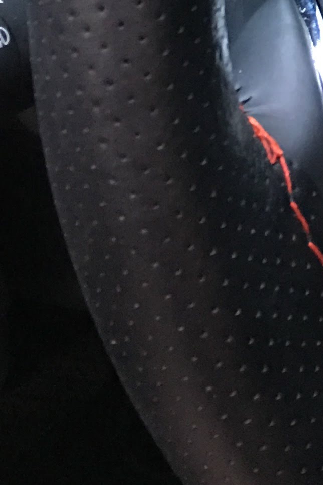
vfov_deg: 15.3
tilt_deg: -30.0
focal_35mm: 126
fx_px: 1696
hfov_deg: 9.8
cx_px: 719
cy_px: -201
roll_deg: -7.7
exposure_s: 1/10
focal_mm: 4.15
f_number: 2.2
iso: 100
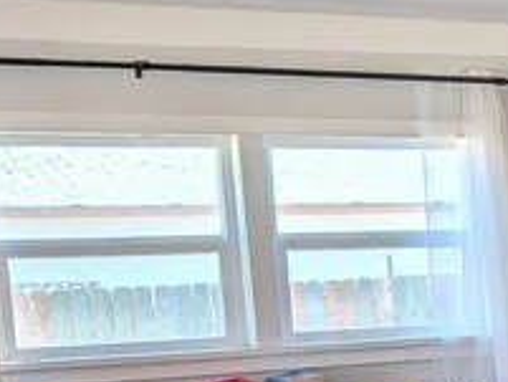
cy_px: 458
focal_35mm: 122
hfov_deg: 12.5
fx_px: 1791
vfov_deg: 11.9
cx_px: 1230
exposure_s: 1/197
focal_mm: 6.9
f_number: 1.68
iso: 26
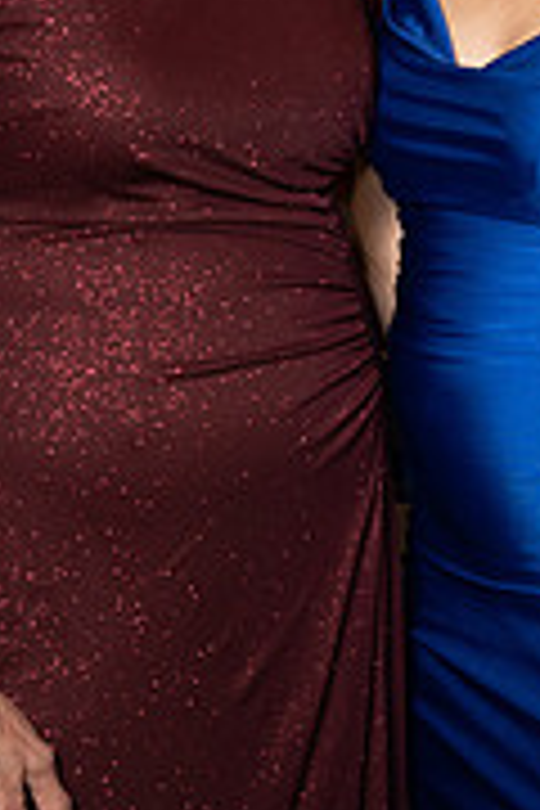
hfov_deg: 9.3
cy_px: 112
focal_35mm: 147
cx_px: 346
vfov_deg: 13.9
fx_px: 3307
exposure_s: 1/160
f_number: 2.8
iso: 1000
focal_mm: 58.8
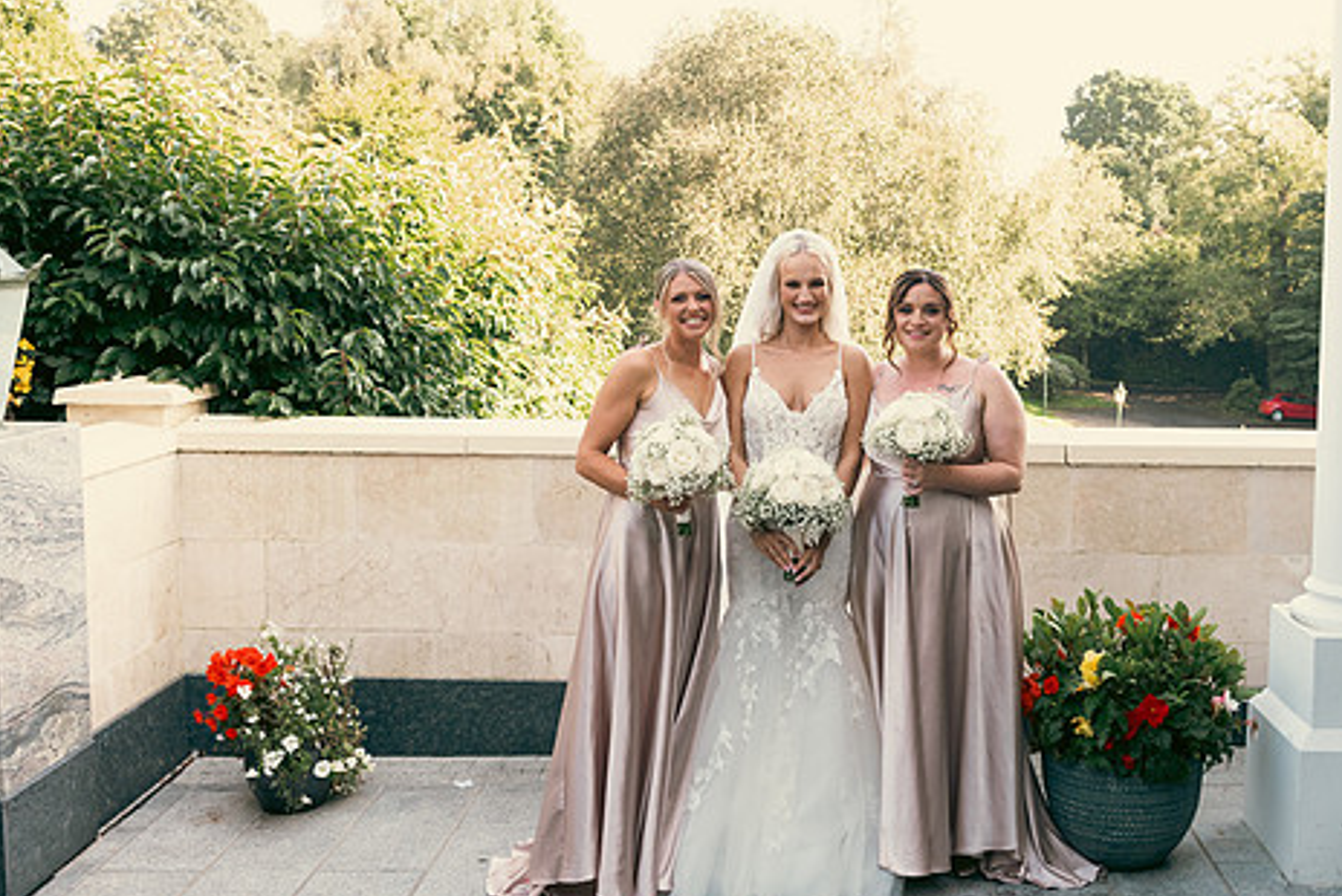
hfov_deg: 48.1
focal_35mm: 40
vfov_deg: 33.4
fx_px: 1492
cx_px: 813
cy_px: 412
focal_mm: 32
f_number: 6.3
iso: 320
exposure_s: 1/160
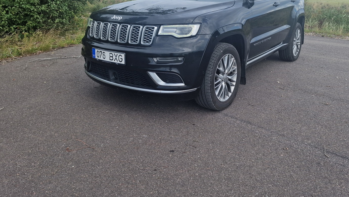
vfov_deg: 39.5
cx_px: 182
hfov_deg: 66.0
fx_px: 268
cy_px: 60
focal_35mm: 29
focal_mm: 6.4
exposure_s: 1/756
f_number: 1.8
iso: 50
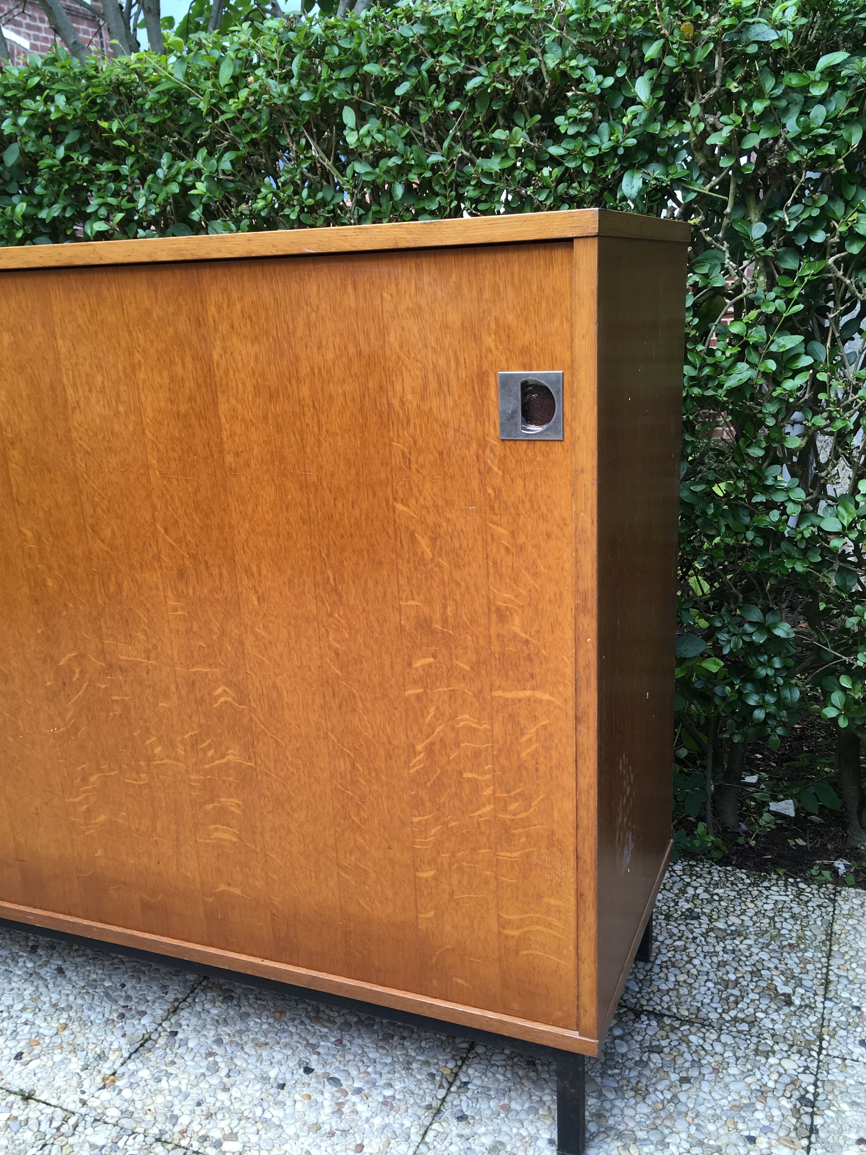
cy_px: 615
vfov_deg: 58.3
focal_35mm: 31
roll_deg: +3.5
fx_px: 1034
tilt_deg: -18.5
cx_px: 432
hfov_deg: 45.4
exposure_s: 1/131
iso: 25
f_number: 2.2
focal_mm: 4.15
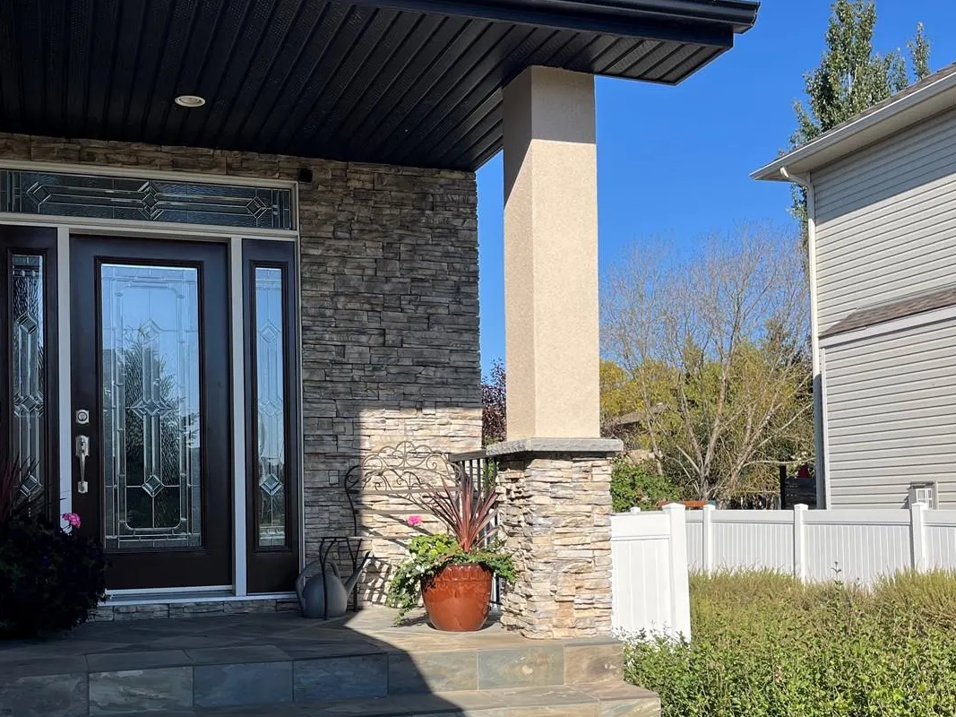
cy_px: 477
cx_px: 368
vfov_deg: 36.4
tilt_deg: +1.3
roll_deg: +1.4
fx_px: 1077
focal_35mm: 39
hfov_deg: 47.5
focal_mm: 5.1
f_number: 1.6
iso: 50
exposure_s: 1/2309
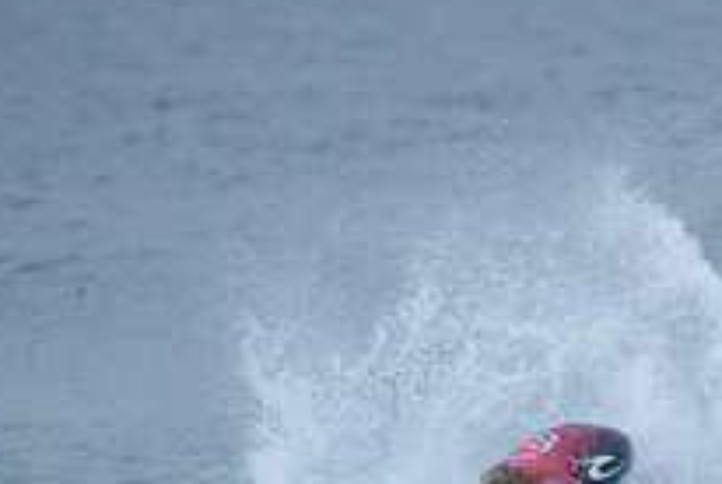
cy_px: 573
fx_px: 28238
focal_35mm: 1406
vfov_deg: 1.0
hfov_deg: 1.5
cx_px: 627
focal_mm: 500
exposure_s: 1/2000
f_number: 5.6
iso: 500
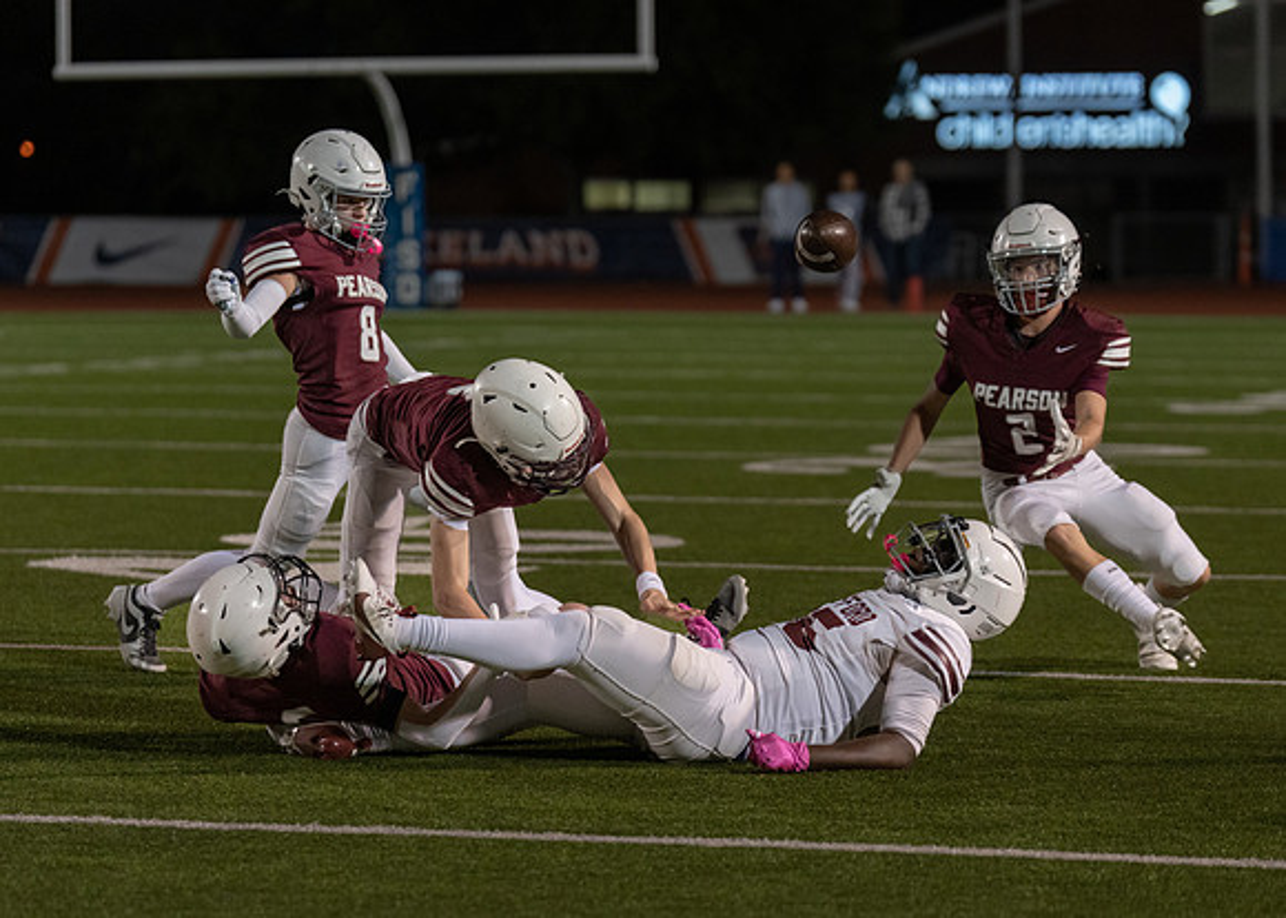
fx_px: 5925
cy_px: 553
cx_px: 721
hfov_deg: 12.4
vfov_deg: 8.9
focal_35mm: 162
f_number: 2.8
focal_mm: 121
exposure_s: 1/1000
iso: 1600
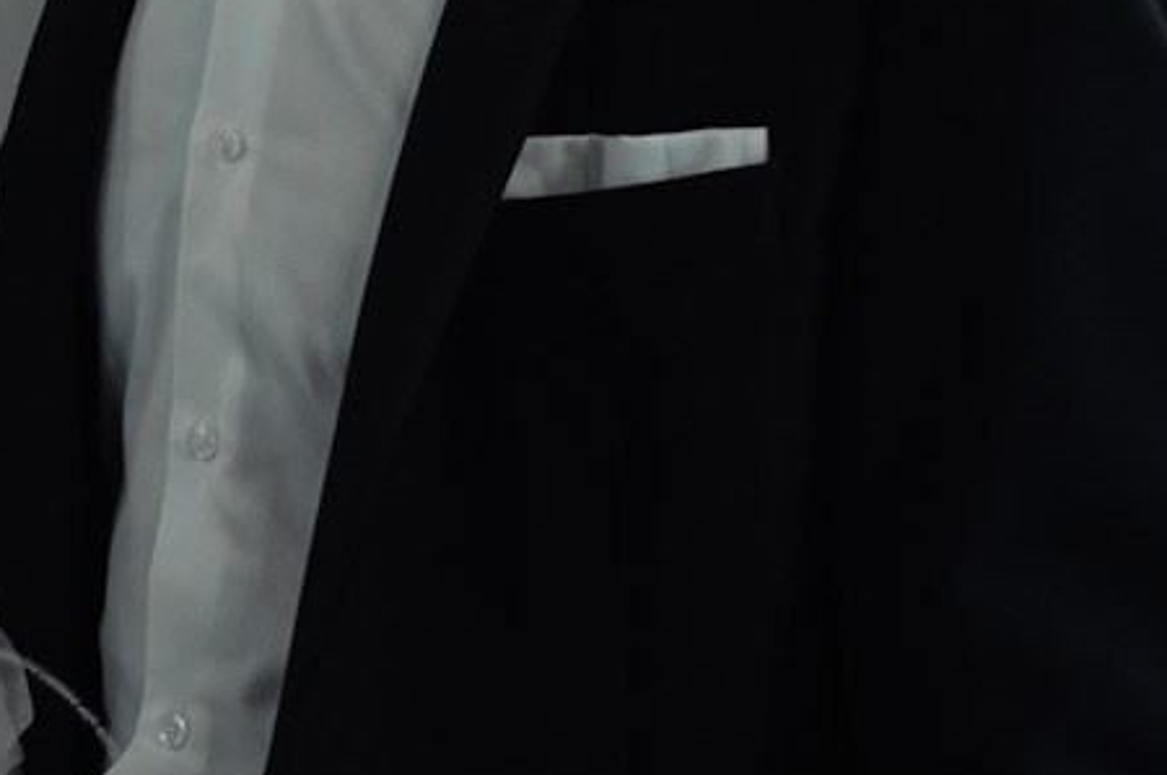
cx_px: -718
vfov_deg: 5.3
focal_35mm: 255
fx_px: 8257
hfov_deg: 7.9
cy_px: -240
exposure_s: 1/8
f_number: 5
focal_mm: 56
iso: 400
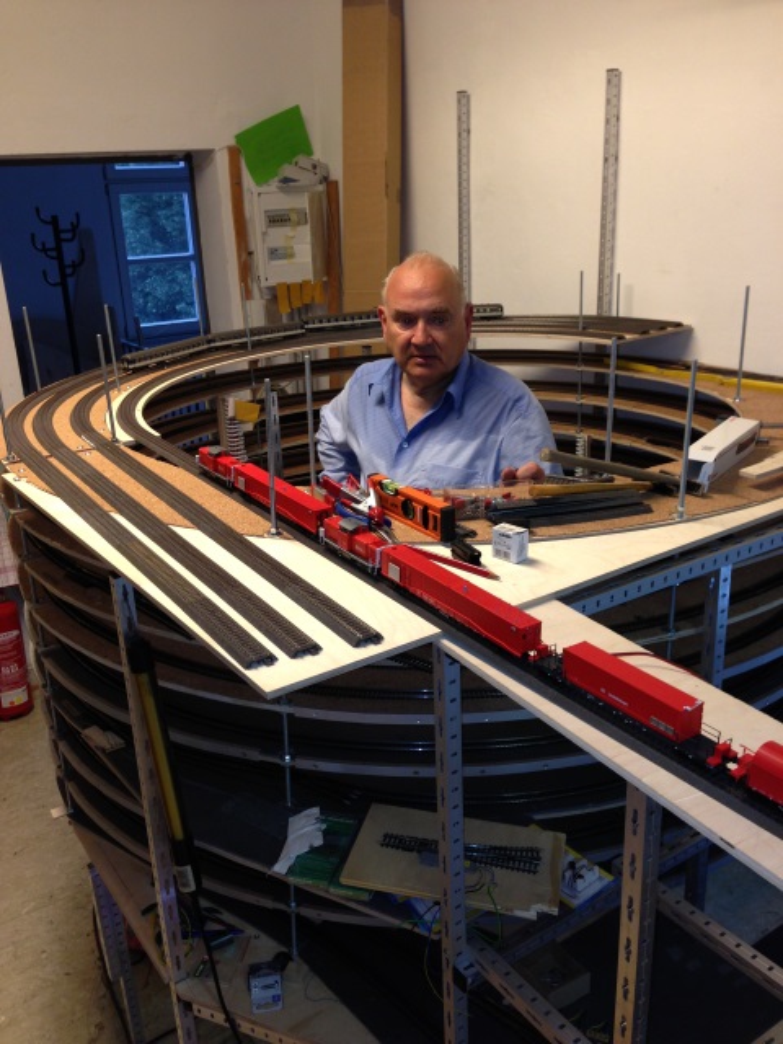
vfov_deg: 55.4
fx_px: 995
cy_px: 522
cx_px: 392
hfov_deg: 42.9
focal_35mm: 33
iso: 80
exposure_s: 1/20
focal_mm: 4.13
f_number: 2.4
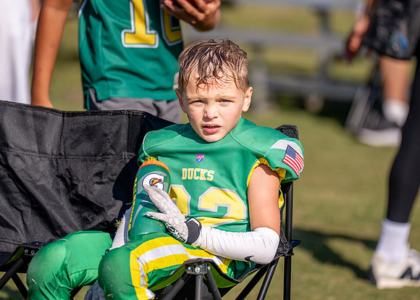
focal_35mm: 269
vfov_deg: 5.3
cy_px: 122
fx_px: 3210
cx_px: 245
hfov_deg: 7.5
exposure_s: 1/6400
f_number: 2.8
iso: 250
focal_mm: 200
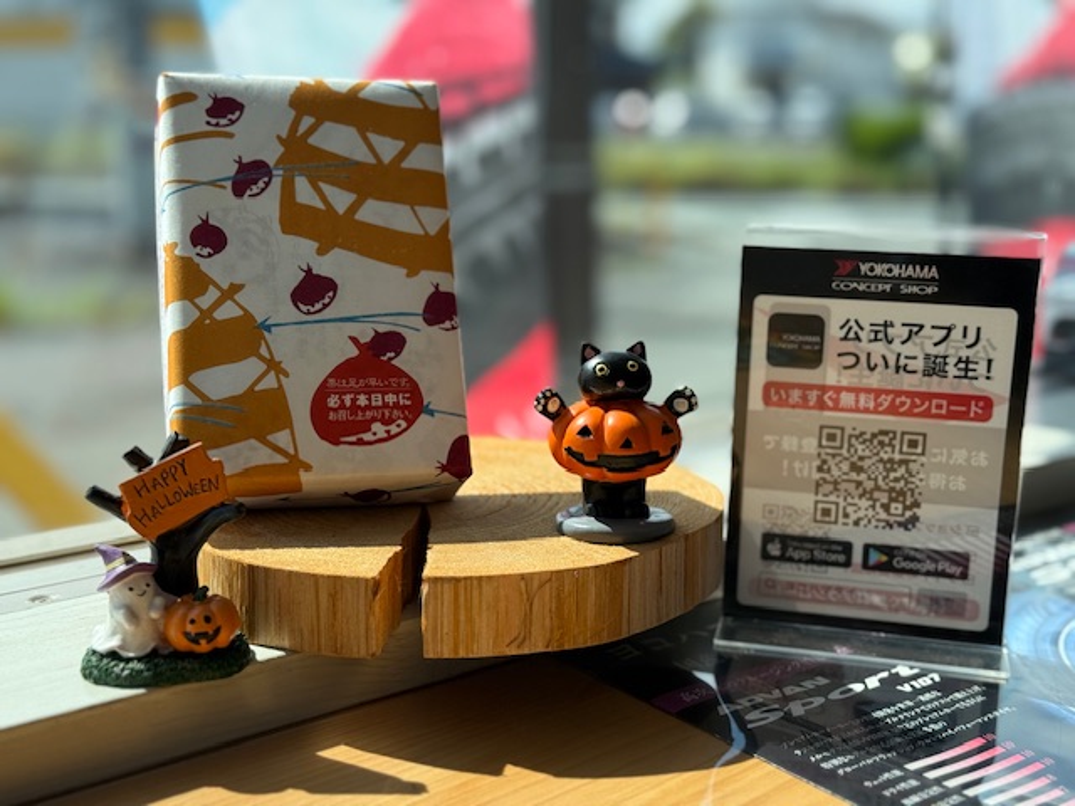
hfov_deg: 39.7
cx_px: 538
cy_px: 403
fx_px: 1491
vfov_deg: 30.3
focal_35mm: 48
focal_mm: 6.76
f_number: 1.78
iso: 80
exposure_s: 1/2976
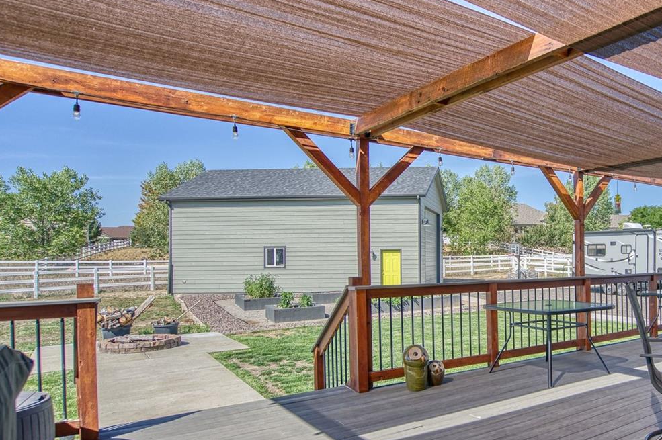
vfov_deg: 49.3
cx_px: 522
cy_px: 256
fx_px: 478
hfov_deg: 63.9
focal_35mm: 26
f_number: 4
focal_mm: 16
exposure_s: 1/1250
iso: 500
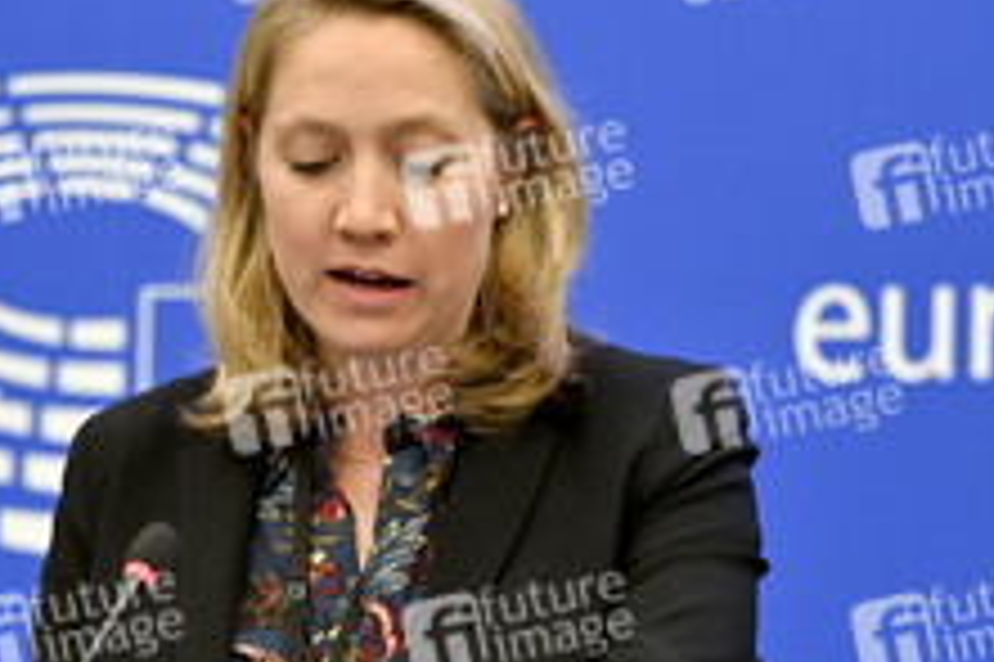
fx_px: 7035
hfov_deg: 8.1
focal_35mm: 255
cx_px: 398
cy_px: 513
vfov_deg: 5.4
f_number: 2.8
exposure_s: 1/250
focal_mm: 125
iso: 800
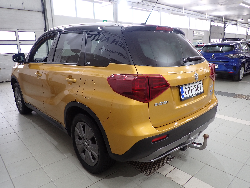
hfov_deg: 69.4
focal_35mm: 25
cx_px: 125
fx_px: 181
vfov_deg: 54.9
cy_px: 94
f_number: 2
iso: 200
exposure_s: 1/60
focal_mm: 4.5
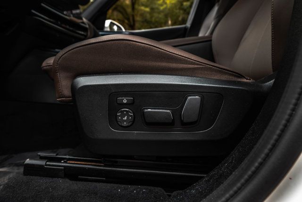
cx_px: 151
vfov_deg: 53.2
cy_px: 101
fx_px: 201
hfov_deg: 73.7
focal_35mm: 24
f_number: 7.1
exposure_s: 1/200
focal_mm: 24
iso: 640
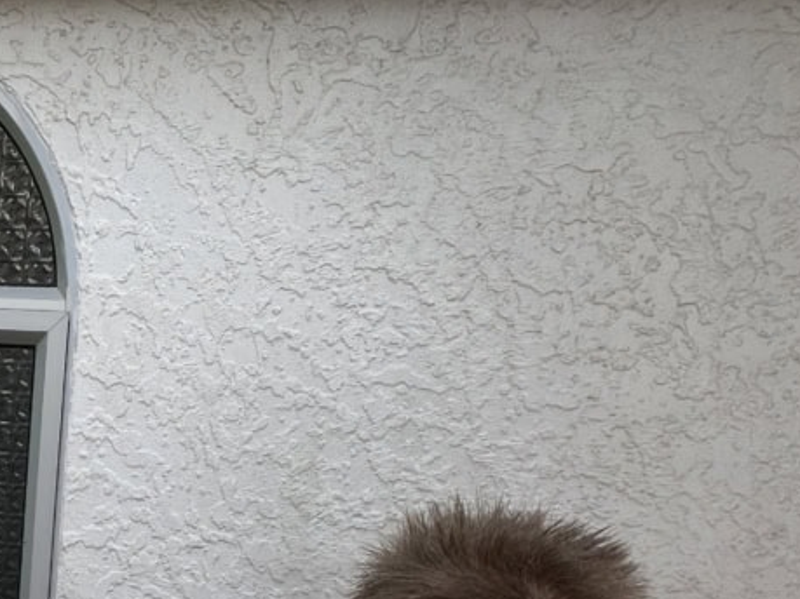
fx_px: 1340
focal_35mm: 58
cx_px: -68
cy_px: 667
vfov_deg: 23.6
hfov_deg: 30.0
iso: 32
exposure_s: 1/942
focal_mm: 4.2
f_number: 1.8
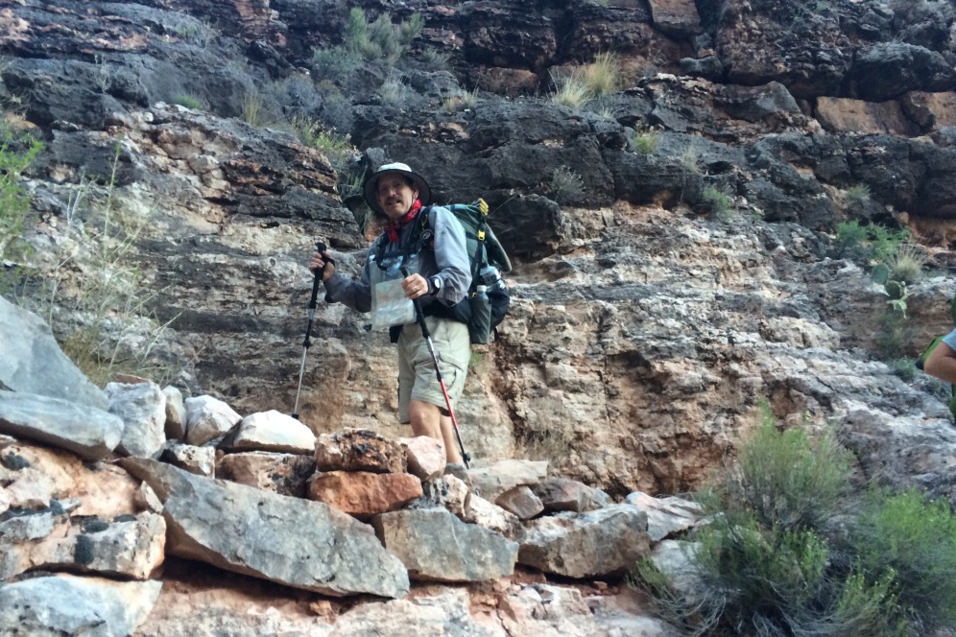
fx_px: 823
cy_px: 354
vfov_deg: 42.3
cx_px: 480
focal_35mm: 31
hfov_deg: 60.3
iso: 40
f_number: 2.2
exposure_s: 1/30
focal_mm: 4.15
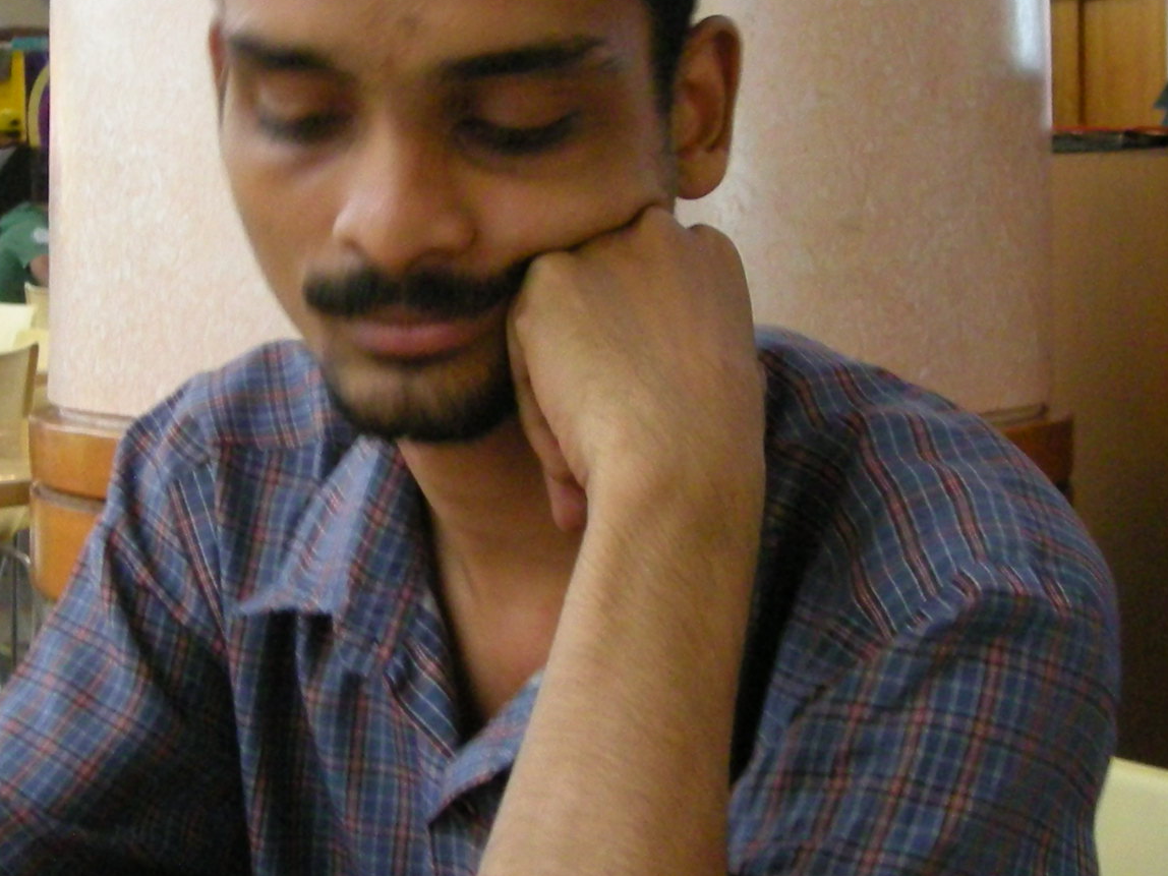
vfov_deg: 18.5
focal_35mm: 79
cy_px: 192
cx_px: 448
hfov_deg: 24.7
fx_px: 2666
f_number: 2.8
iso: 400
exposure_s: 1/14.3
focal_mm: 5.7
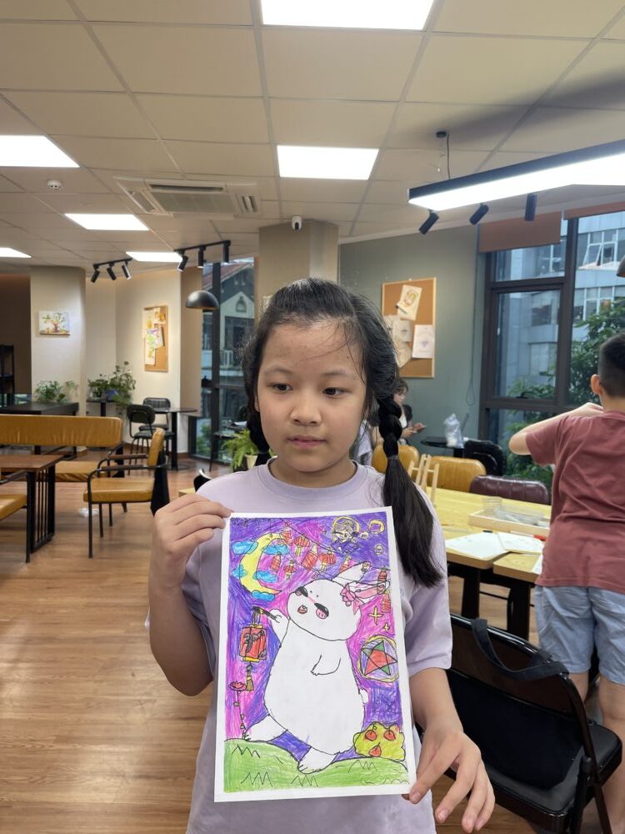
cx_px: 312
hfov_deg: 54.9
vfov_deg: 69.4
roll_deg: -0.9
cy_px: 417
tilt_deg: -5.1
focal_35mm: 25
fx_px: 602
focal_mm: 5.1
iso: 125
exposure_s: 1/121
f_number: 1.6
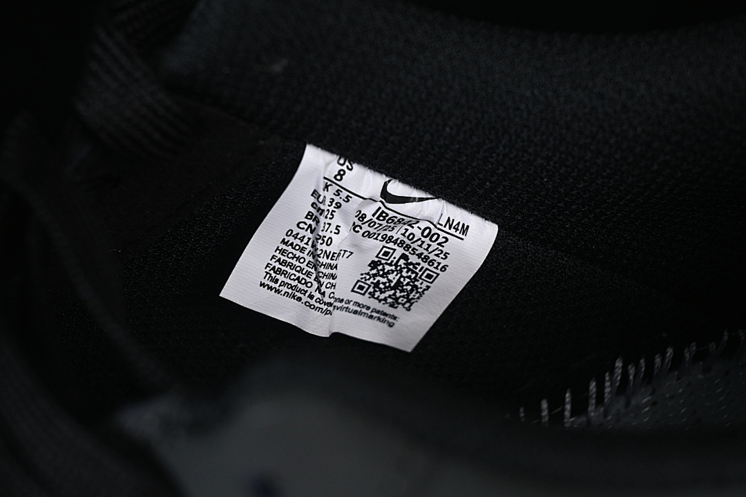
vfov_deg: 18.2
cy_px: 248
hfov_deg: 27.0
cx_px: 373
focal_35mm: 75
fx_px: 1554
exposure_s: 1/50
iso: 160
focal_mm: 50
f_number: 6.3
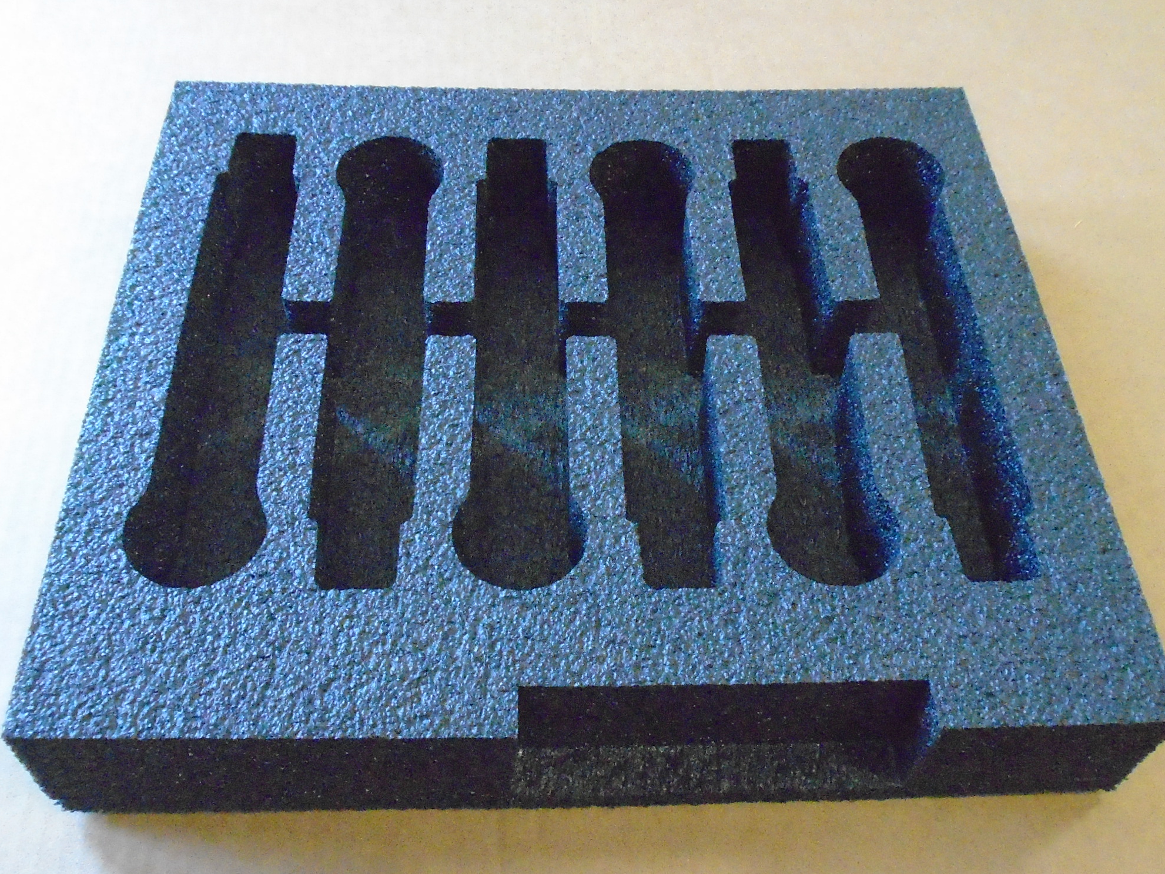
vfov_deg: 41.7
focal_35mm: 34
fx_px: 1144
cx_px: 593
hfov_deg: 53.9
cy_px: 500
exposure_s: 1/125
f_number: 3.2
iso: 1600
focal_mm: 4.6
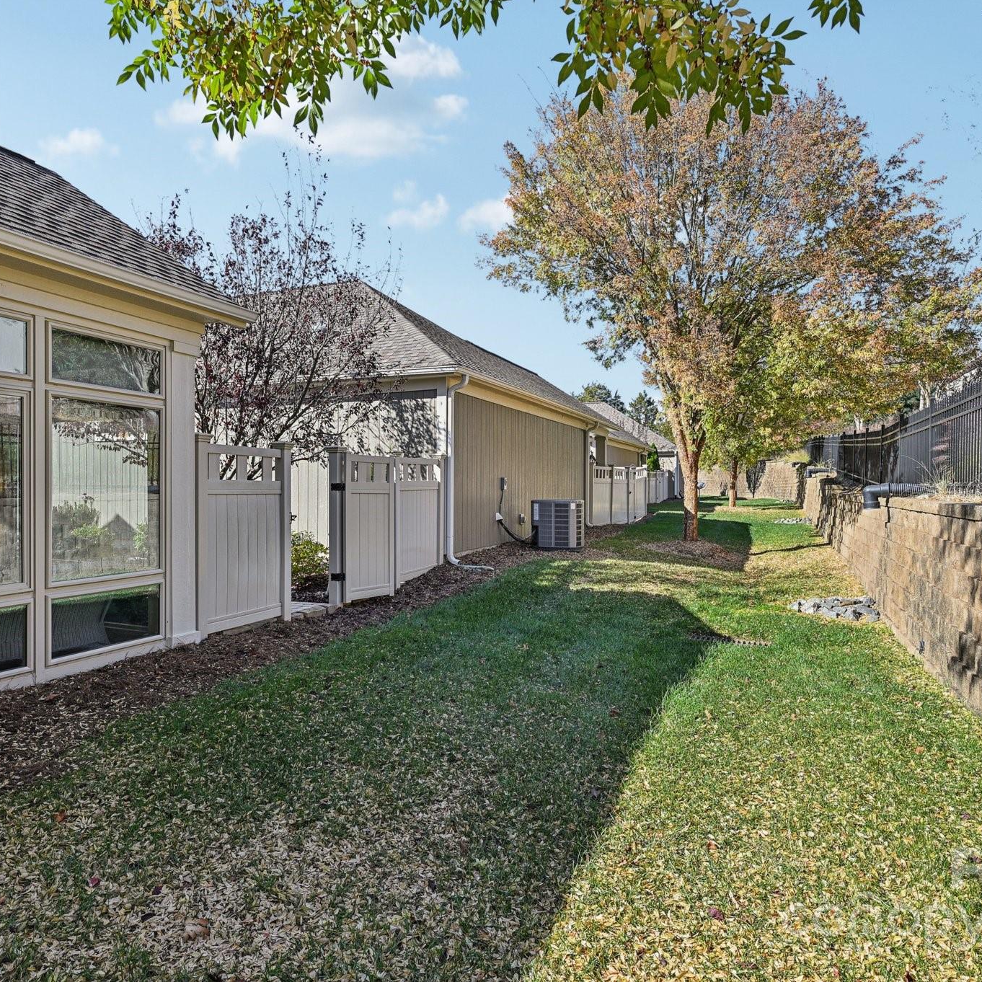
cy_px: 491
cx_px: 451
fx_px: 738
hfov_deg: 67.1
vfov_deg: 67.3
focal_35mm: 23
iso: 100
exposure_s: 1/100
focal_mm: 18
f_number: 8
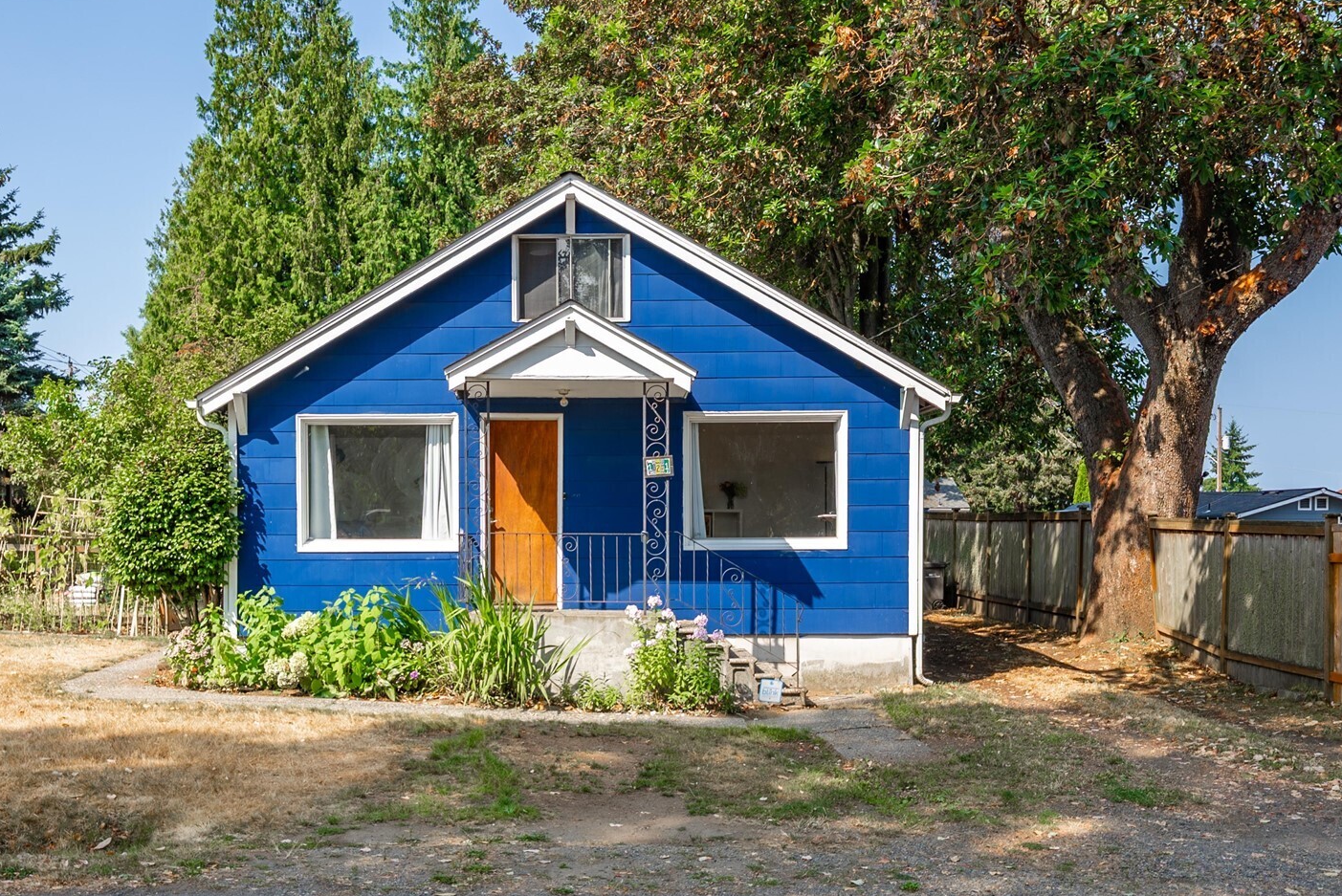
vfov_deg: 45.0
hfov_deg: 63.3
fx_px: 1082
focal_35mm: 29
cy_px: 467
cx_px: 562
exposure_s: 1/80
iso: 80
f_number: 7.1
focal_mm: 24
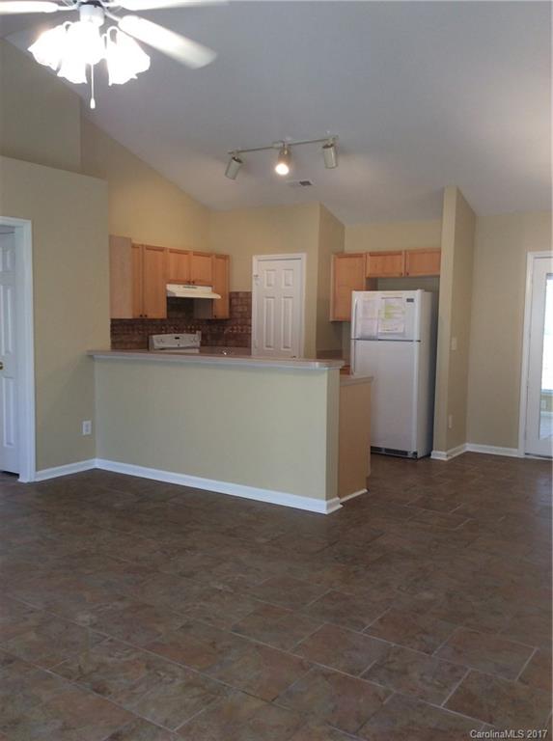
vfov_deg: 56.9
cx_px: 276
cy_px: 370
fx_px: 684
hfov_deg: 44.0
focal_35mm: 32
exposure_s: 1/24
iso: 50
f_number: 2.4
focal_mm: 3.3
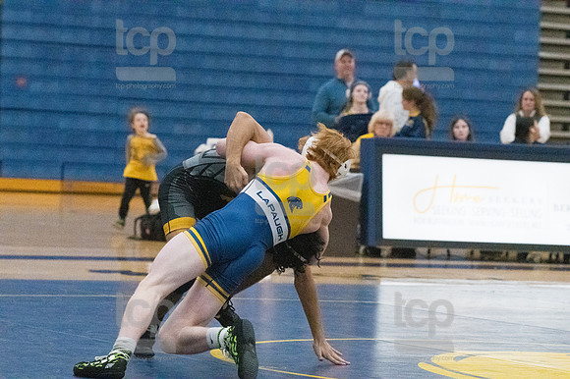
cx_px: 285
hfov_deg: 11.4
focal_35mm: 180
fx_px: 2848
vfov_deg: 7.6
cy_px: 190
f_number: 4.5
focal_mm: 120
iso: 8000
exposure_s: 1/1250
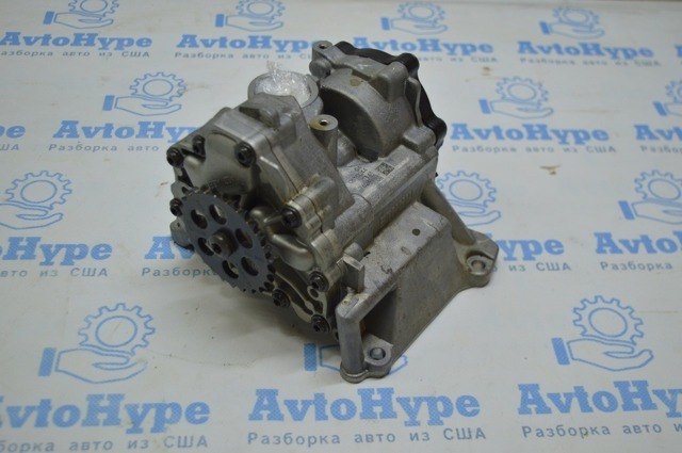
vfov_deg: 29.8
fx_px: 851
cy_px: 226
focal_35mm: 45
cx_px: 341
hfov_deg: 43.7
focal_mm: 30
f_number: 4.2
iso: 400
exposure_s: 1/100
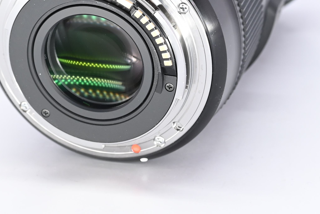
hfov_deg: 14.1
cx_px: 115
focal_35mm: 145
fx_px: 1289
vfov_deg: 9.5
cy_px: 93
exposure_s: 1/100
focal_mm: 50
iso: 500
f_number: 9
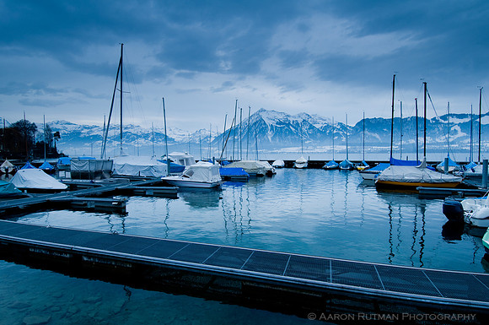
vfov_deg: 67.2
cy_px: 162
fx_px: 244
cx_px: 244
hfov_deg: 90.1
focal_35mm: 18
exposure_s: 1/250
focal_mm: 12
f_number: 9
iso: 200
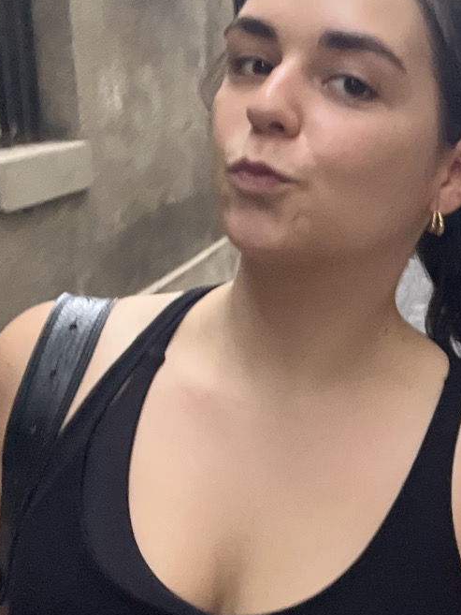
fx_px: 1243
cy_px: 410
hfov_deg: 19.7
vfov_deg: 27.6
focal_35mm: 70
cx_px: 562
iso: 200
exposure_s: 1/60
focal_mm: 2.71
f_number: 2.2
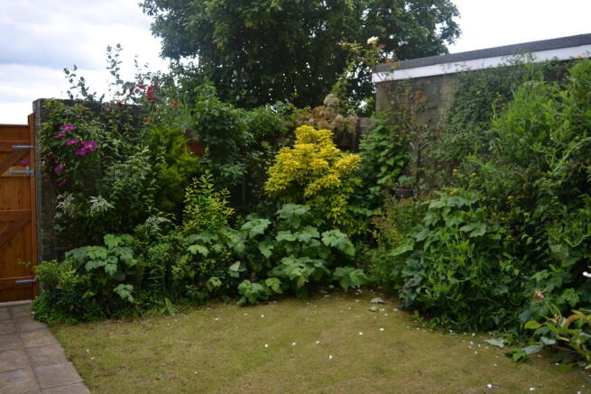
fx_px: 542
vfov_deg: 40.0
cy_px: 197
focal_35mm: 33
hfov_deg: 57.2
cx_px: 296
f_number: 5
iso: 100
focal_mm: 22
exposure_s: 1/200
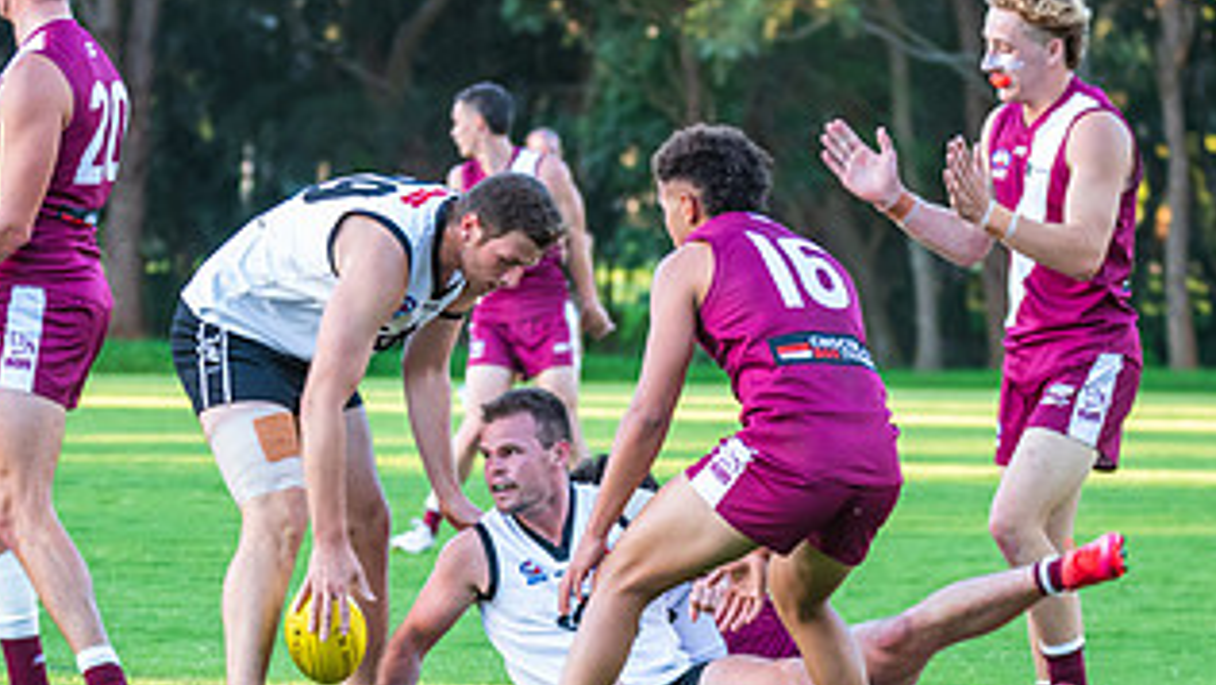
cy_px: 472
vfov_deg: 4.0
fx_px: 9902
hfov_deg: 7.0
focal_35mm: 307
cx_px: 523
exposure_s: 1/320
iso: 1600
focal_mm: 150
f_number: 5.6
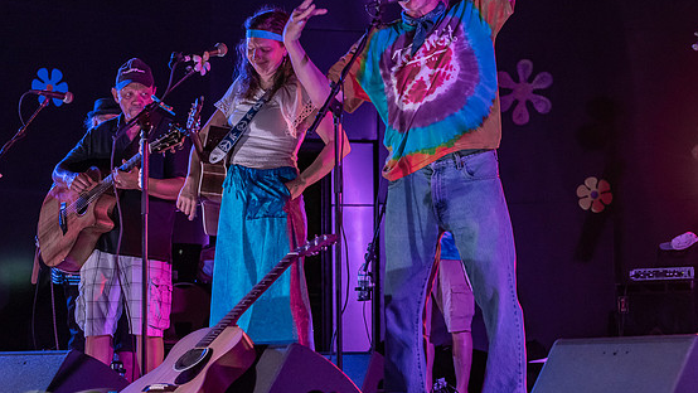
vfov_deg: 11.5
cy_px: 178
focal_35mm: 105
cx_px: 443
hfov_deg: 20.3
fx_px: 1944
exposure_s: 1/160
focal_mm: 70
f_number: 4.5
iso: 2500
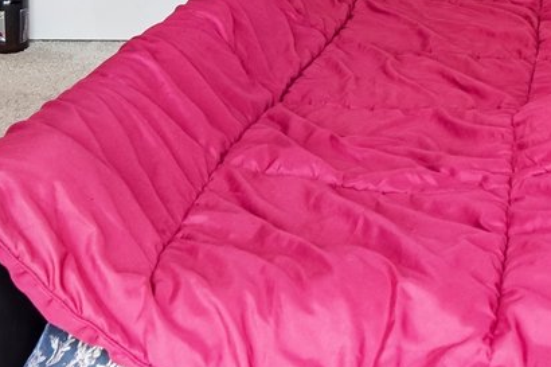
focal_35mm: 80
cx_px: 375
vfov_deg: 14.5
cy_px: -343
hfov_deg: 25.2
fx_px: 1224
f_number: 8
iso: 400
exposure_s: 1/25
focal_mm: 16
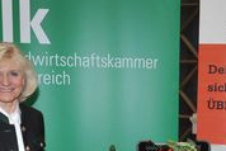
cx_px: 215
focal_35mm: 84
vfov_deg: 16.0
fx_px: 528
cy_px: 147
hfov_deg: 23.4
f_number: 7.1
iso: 800
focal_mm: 32
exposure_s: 1/60
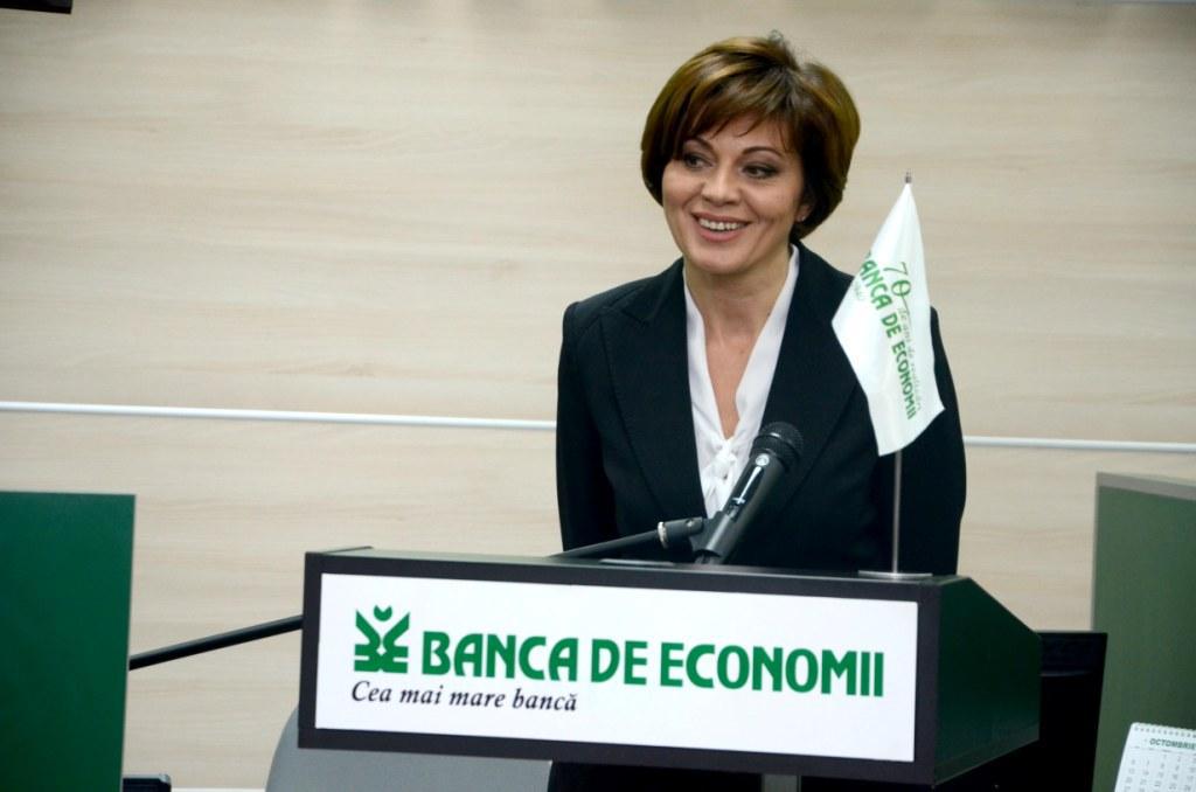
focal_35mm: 158
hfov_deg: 13.1
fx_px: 5221
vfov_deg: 8.7
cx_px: 598
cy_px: 396
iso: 1000
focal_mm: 105
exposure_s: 1/100
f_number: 5.6
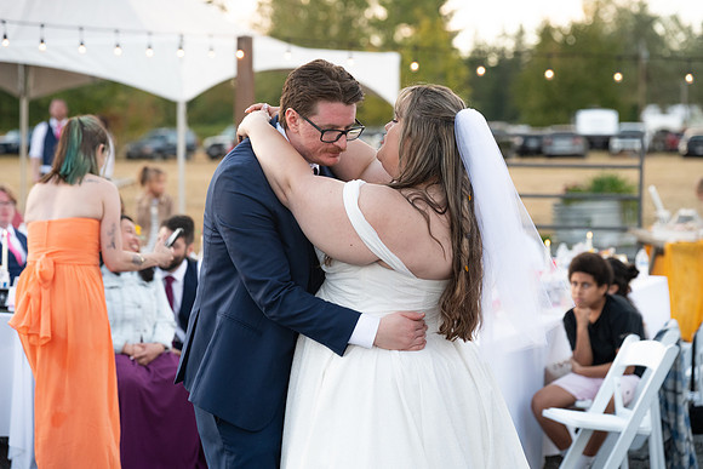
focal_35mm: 101
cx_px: 352
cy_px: 234
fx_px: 1973
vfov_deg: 13.6
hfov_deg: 20.2
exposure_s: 1/500
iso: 1600
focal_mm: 101
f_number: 4
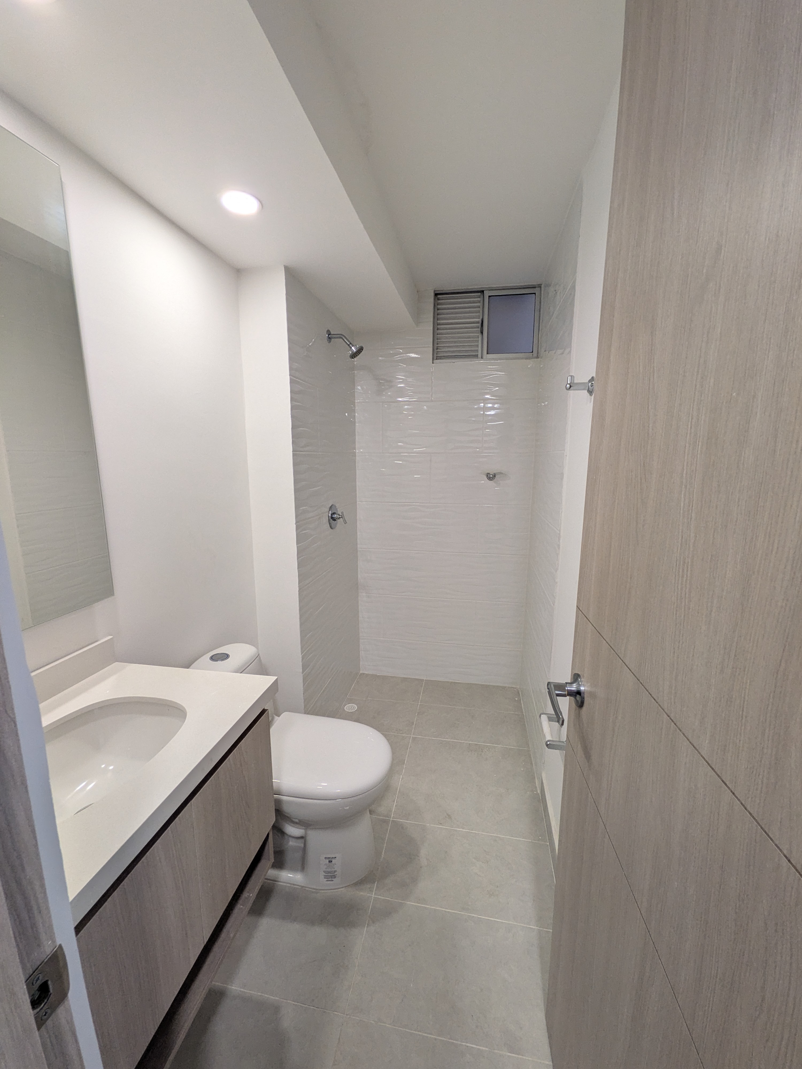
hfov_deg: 85.7
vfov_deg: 102.1
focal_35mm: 14
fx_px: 432
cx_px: 401
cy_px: 534
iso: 77
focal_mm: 1.85
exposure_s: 1/26.8
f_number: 2.2
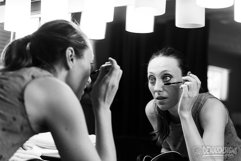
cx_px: 120
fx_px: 469
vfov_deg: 19.5
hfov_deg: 28.8
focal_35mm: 70
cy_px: 80
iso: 1600
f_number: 3.2
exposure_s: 1/400
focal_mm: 70
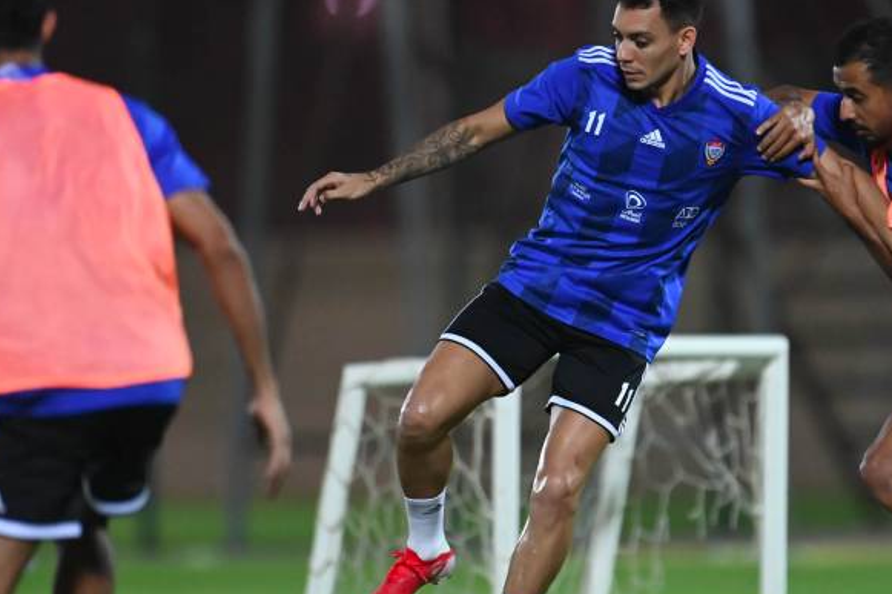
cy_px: 310
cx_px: 603
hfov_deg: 3.0
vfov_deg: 2.0
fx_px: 17066
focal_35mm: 689
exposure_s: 1/1250
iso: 8000
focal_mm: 400
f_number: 2.8
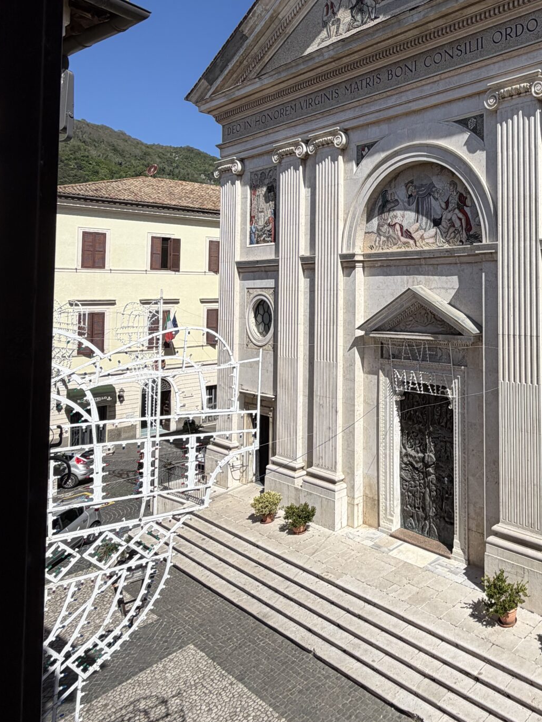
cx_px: 500
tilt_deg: +2.7
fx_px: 543
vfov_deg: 66.2
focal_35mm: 26
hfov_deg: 47.1
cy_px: 268
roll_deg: +0.6
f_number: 2.2
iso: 20
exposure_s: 1/1189
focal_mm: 2.22
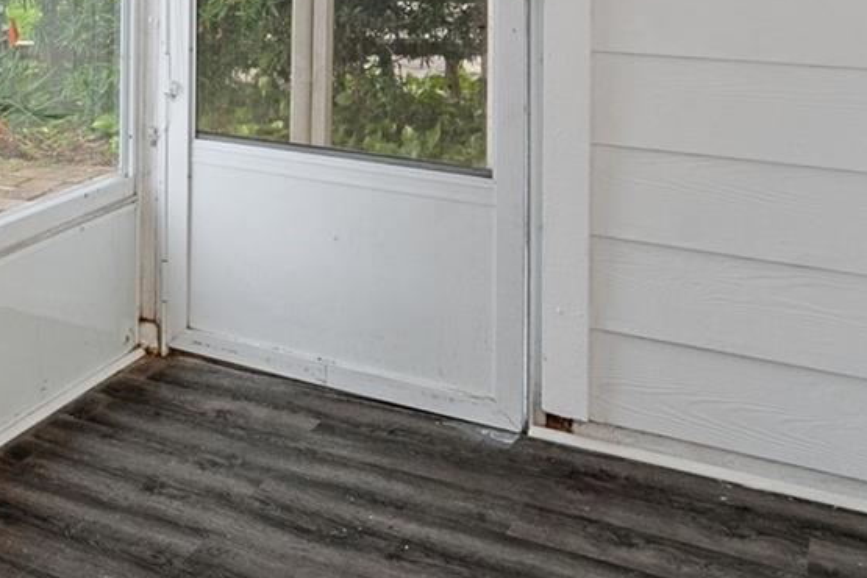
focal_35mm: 49
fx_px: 1180
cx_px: -16
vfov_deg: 25.2
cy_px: -89
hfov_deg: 36.0
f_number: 8
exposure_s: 3.2
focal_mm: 17
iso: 320
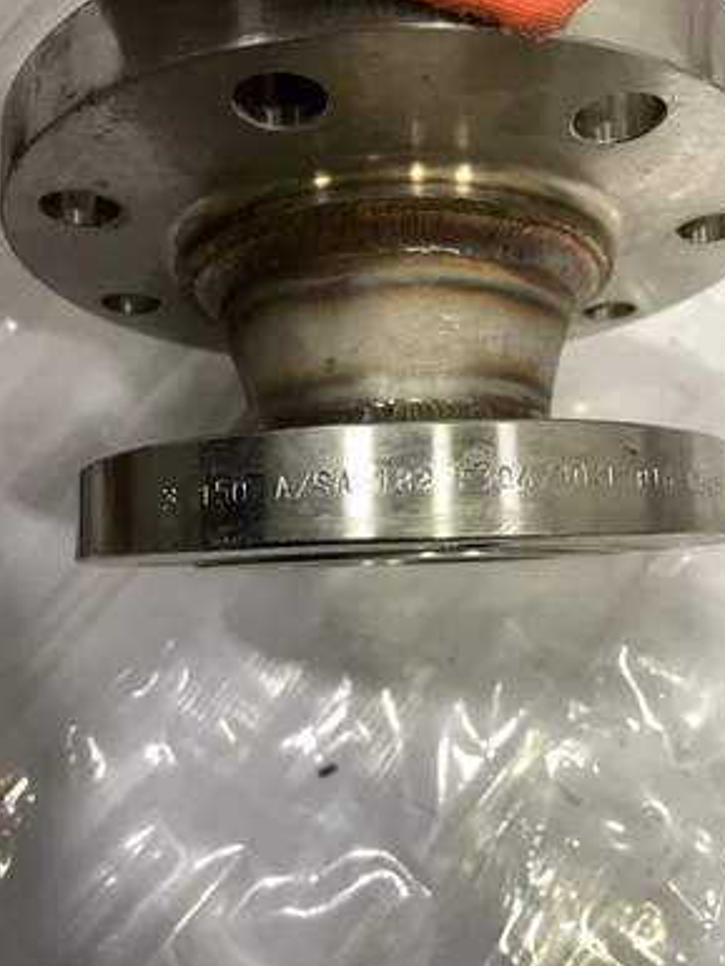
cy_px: 497
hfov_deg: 51.4
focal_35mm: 27
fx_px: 754
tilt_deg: -72.0
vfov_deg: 65.3
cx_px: 374
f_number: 1.6
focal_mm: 4.2
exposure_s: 1/60
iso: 125
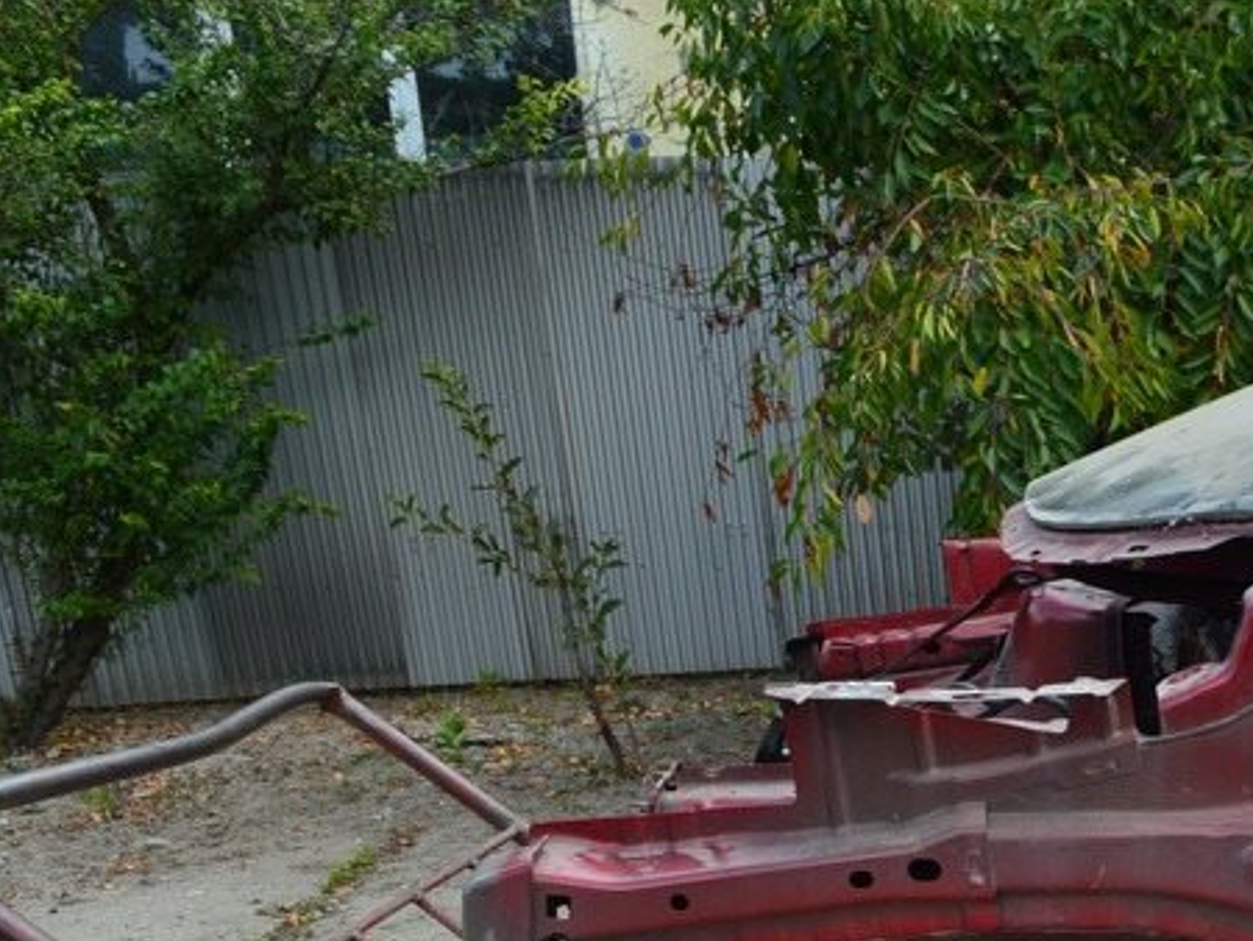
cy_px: 892
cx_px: 1353
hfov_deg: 29.7
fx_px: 2137
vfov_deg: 24.0
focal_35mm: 59
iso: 400
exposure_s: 1/200
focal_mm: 18
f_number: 10
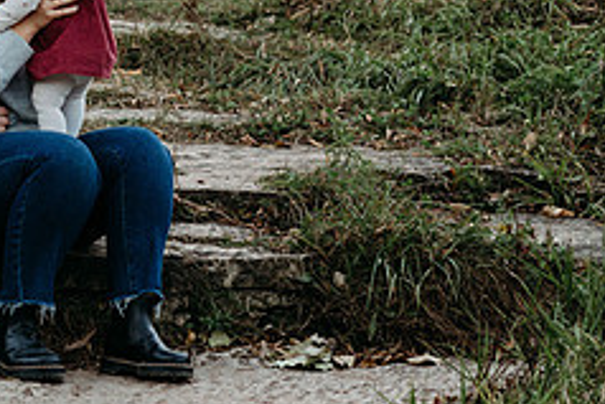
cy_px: 27
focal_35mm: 207
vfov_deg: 6.6
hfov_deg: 9.8
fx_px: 3481
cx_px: -51
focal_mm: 85
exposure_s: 1/640
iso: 640
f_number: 3.5
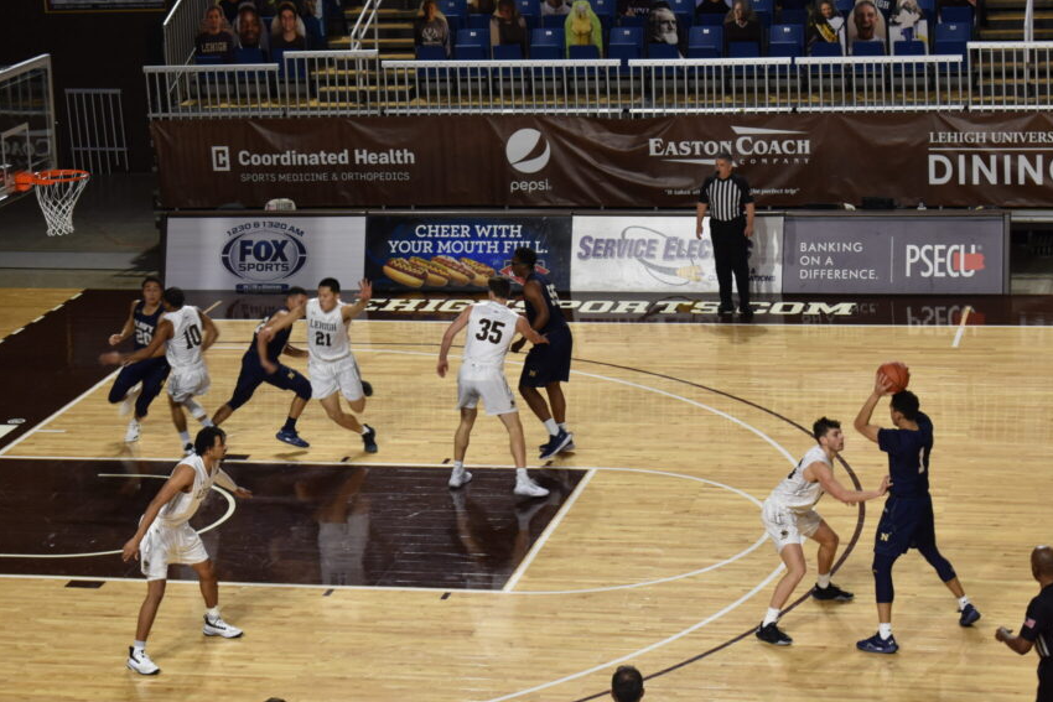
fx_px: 3061
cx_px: 484
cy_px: 275
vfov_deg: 13.1
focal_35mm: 105
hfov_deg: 19.5
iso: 500
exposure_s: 1/100
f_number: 5.6
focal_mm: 55
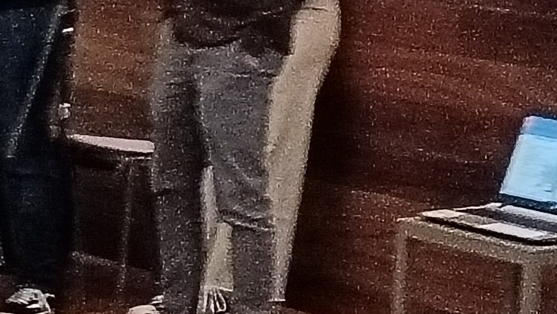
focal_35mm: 181
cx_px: 257
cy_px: -15
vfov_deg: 6.7
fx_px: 2673
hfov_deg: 11.9
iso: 1236
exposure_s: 1/25
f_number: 1.9
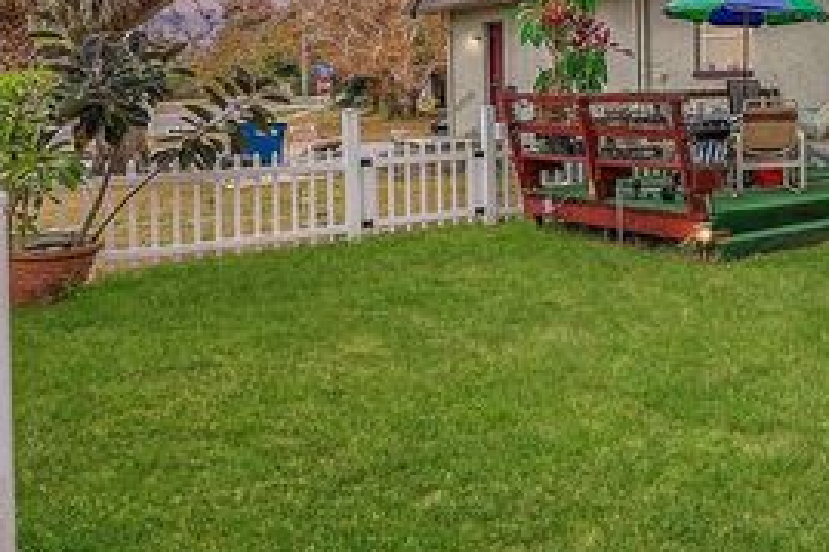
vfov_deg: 32.8
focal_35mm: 39
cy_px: 89
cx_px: 980
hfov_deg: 37.9
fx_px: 902
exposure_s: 1/1600
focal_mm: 16.5
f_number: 9
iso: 1600
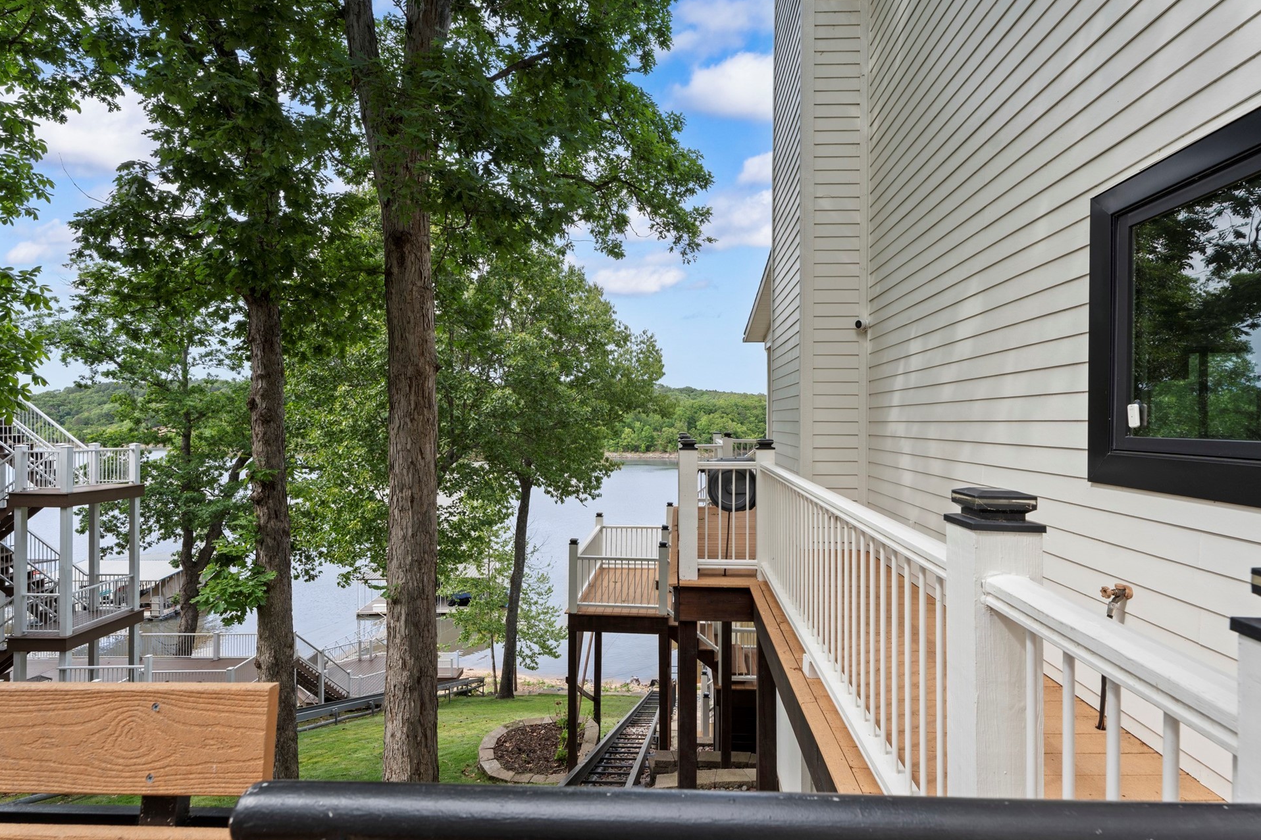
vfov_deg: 70.4
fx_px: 595
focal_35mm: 17
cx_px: 647
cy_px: 433
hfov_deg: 93.3
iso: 200
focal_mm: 16
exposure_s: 1/100
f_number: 8
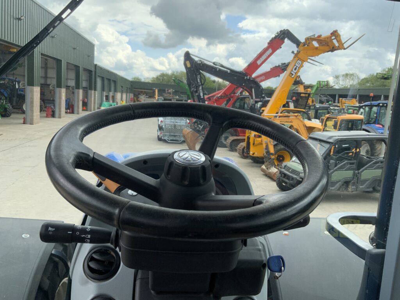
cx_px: 200
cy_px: 150
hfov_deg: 61.7
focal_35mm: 29
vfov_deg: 48.2
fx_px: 335
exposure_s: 1/358
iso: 16
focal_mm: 3
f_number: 1.8
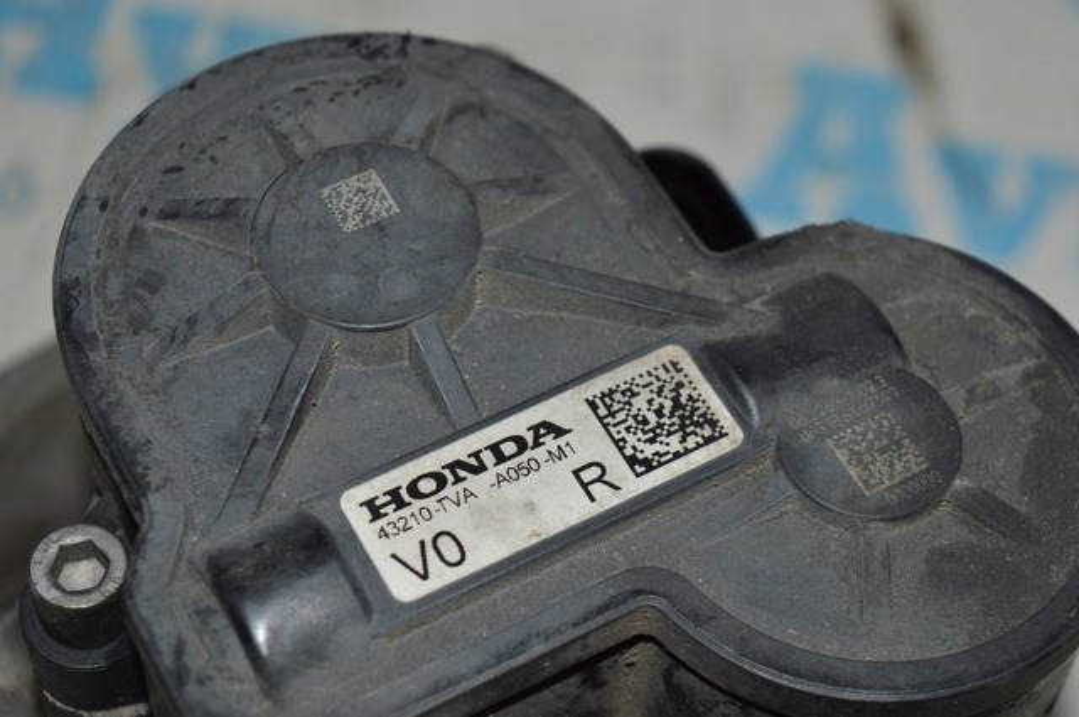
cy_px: 358
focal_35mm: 82
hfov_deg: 24.6
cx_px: 540
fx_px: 2470
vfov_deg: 16.5
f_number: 8
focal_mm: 55
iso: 100
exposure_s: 1/60
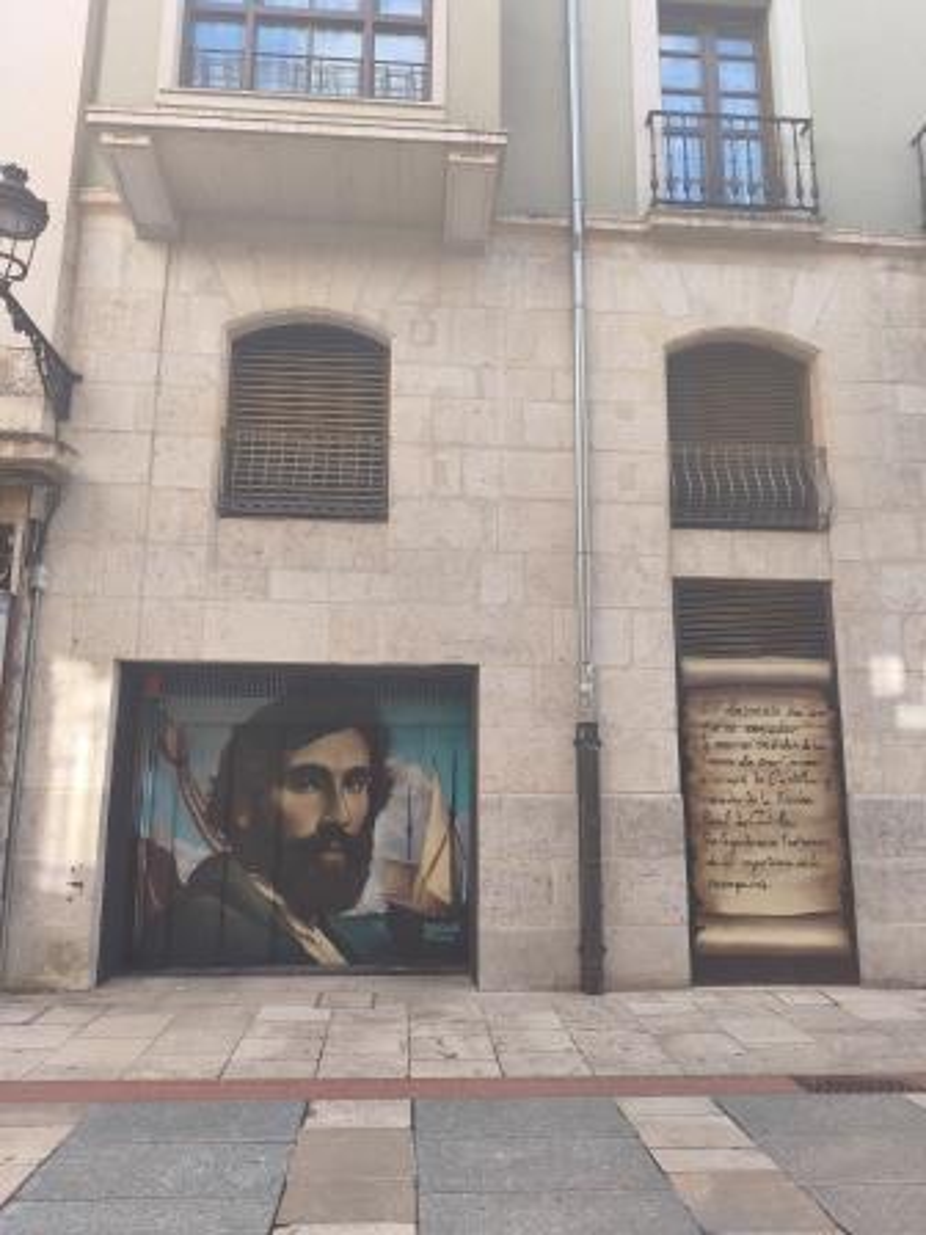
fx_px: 820
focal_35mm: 23
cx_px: 463
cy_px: 618
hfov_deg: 58.9
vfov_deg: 73.9
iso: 50
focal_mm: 6.06
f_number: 1.7
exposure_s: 1/101
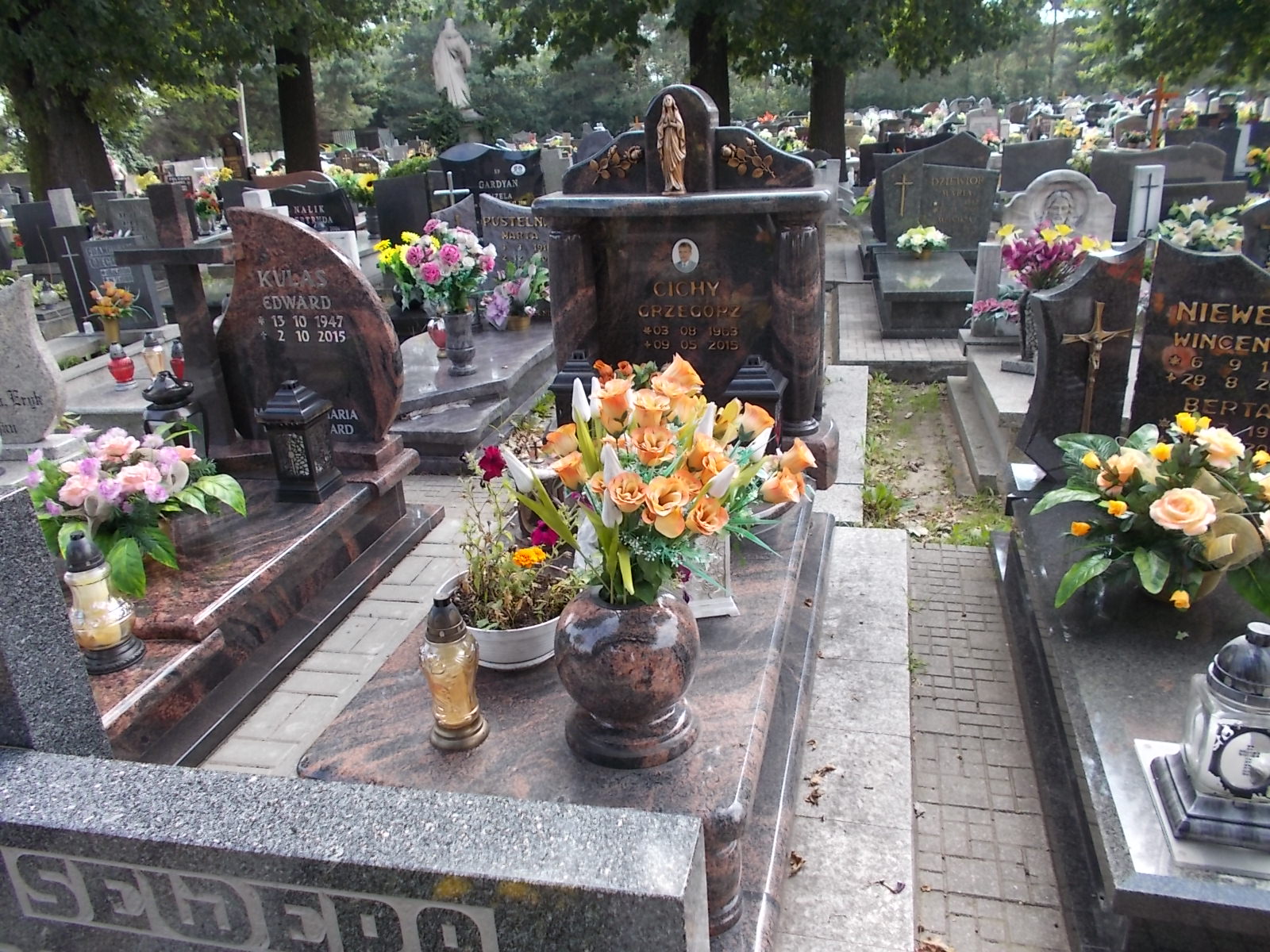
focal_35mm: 26
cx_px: 635
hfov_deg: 67.3
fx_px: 954
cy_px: 476
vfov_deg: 53.1
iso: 80
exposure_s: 1/160
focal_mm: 4.6
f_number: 3.2
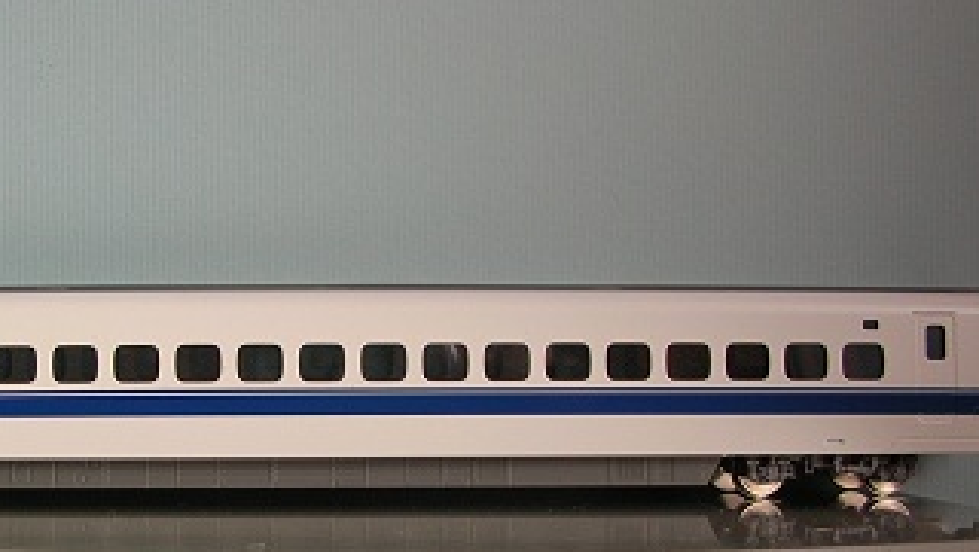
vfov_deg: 21.0
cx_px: 329
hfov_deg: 36.2
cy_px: 396
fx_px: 1481
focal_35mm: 57
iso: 50
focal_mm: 5.8
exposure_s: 1/18.6
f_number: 2.8
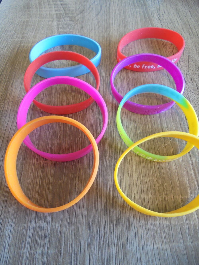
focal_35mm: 26
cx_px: 100
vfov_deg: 67.3
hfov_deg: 53.1
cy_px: 132
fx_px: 199
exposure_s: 1/30
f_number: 3.5
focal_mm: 4.6
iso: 200
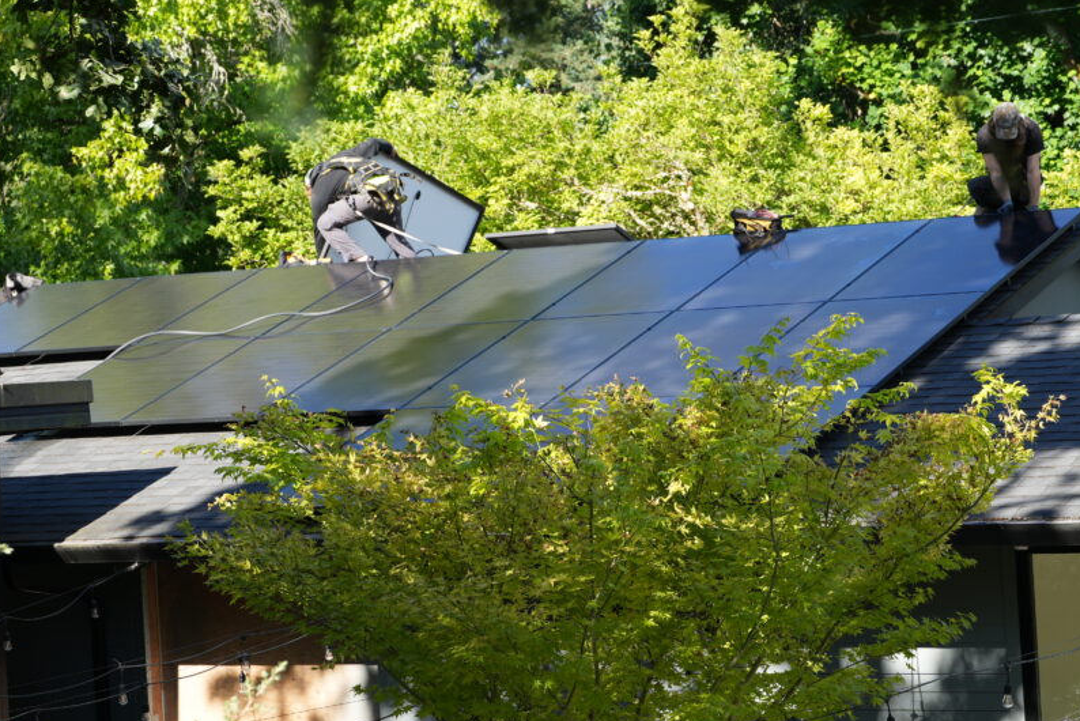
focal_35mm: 116
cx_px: 529
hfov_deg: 17.6
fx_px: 3481
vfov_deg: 11.8
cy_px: 386
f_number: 5.6
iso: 100
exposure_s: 1/125
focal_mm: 60
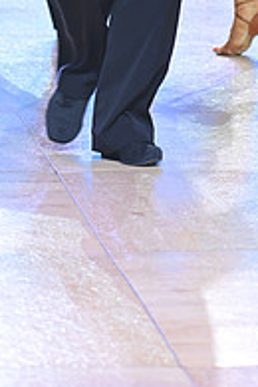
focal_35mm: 303
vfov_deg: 6.7
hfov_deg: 4.5
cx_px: 307
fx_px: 3257
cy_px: -109
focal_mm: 102
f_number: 4
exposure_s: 1/250
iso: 1600
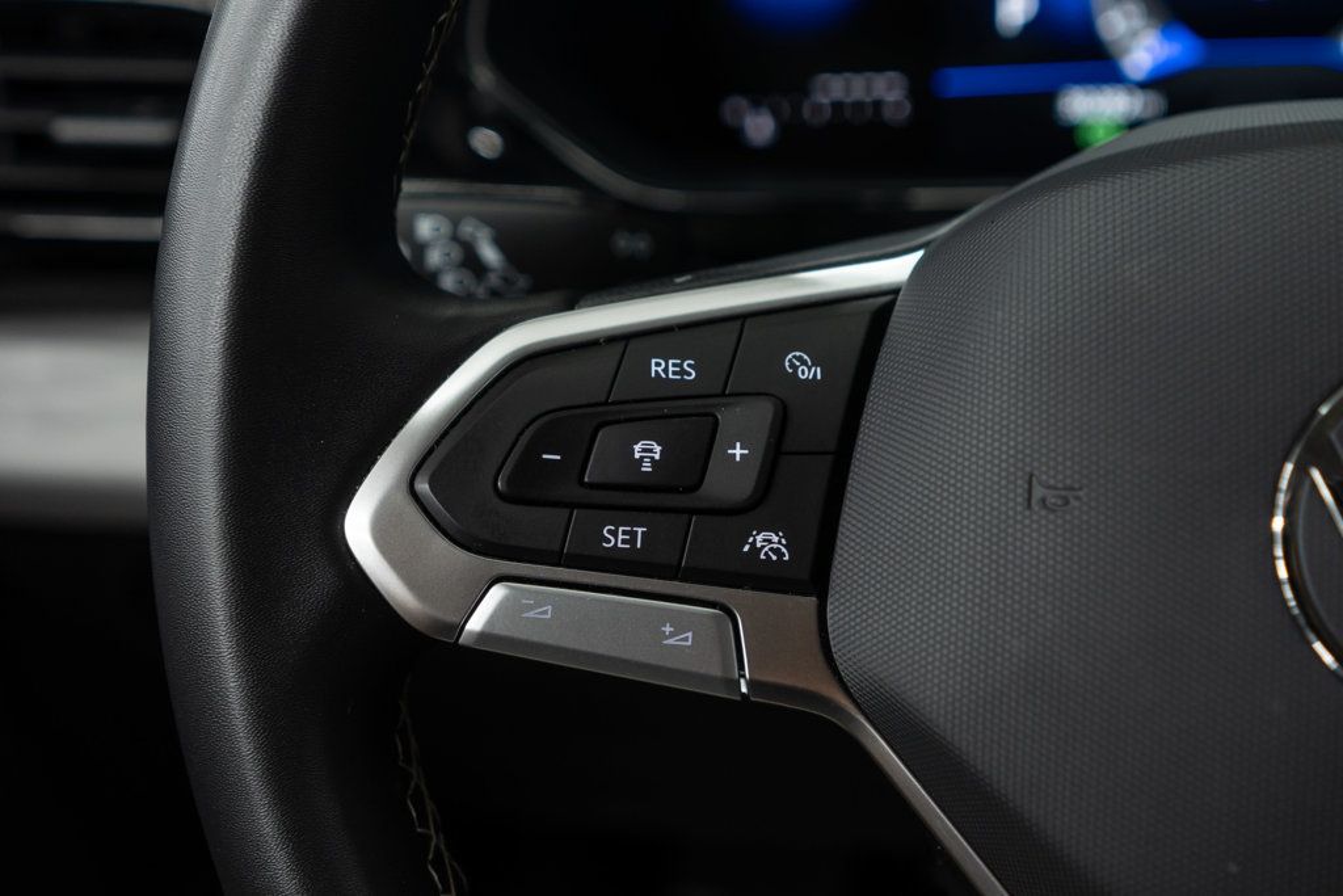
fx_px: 1567
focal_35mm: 42
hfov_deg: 46.4
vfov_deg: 31.9
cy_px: 448
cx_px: 672
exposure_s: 1/50
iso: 640
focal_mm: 28
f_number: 3.2
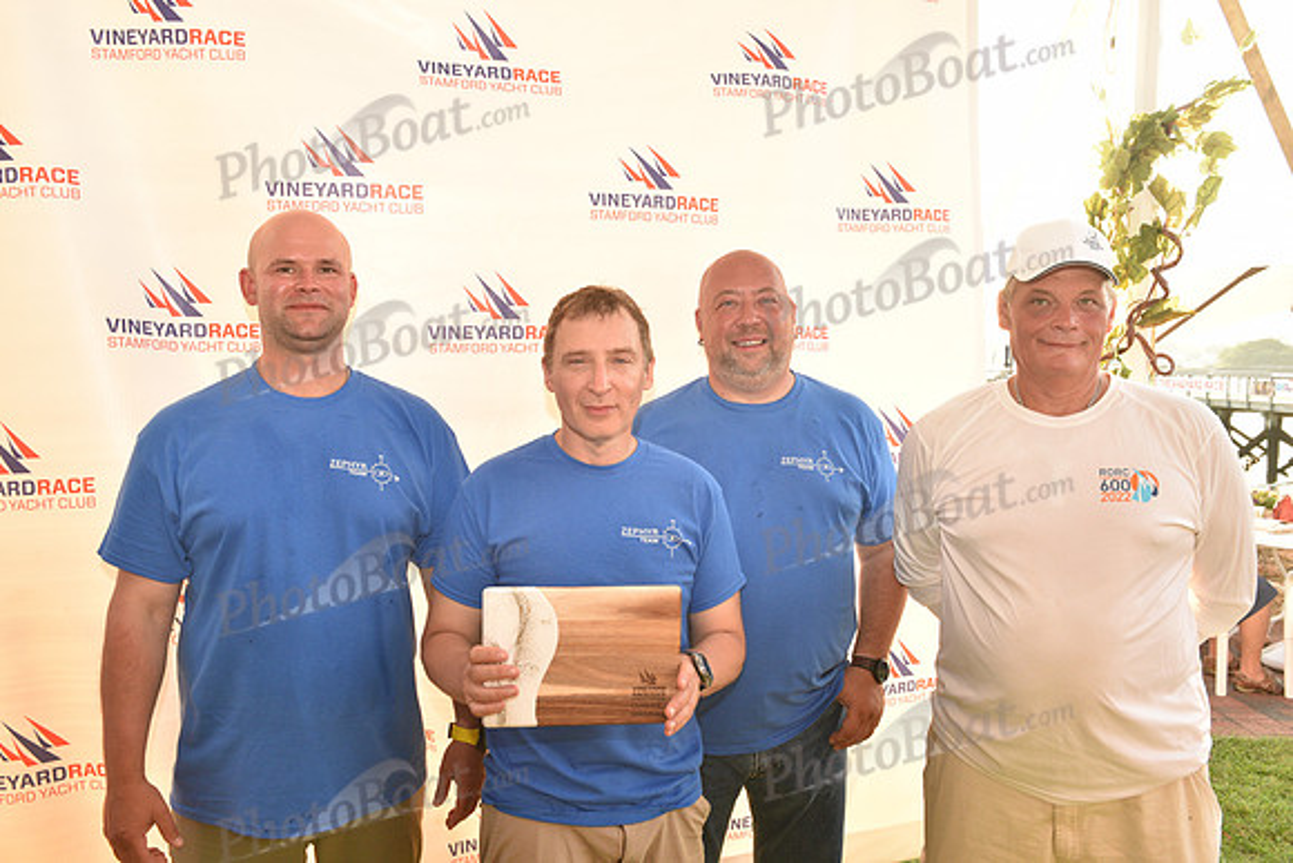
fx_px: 1150
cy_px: 432
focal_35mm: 32
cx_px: 646
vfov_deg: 41.1
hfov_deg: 58.7
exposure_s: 1/125
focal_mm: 32
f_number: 9
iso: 1250
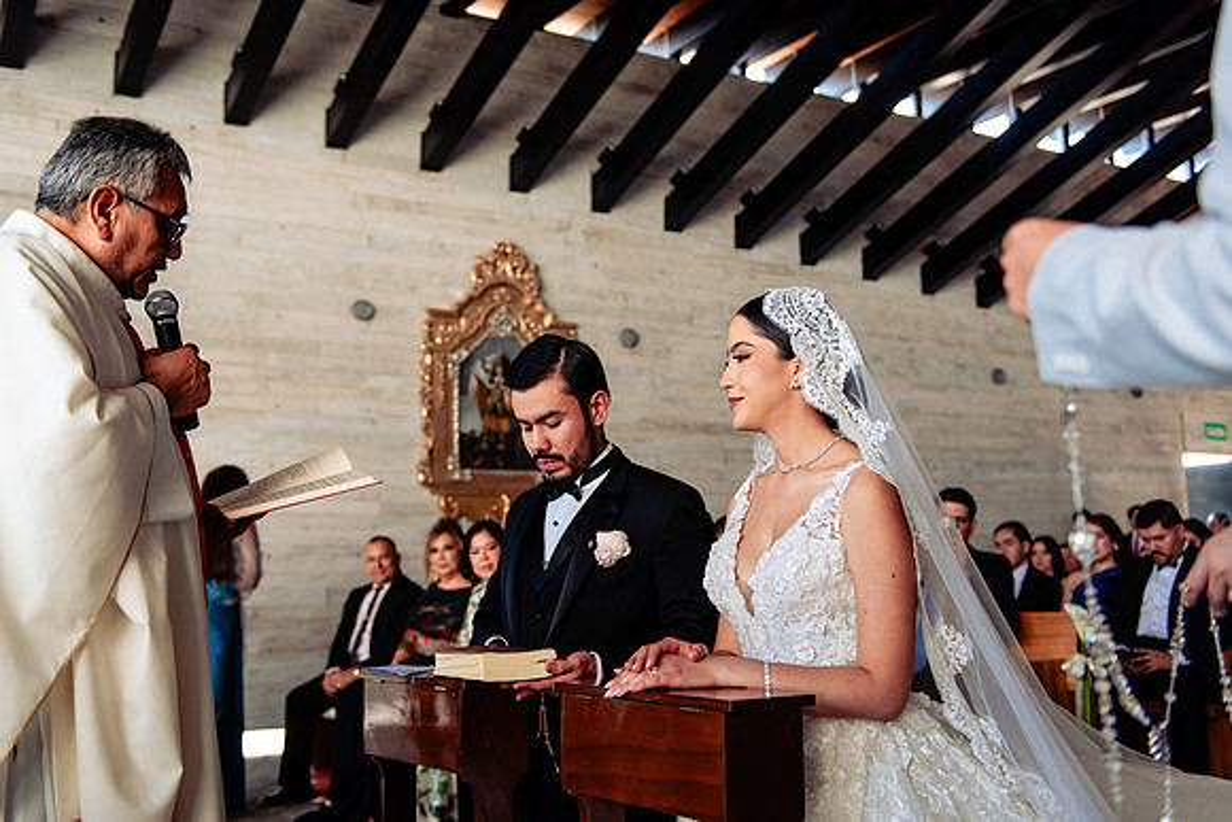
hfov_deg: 51.8
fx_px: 1268
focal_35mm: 37
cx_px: 616
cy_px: 411
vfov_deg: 35.9
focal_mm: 36
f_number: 3.2
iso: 500
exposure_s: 1/400
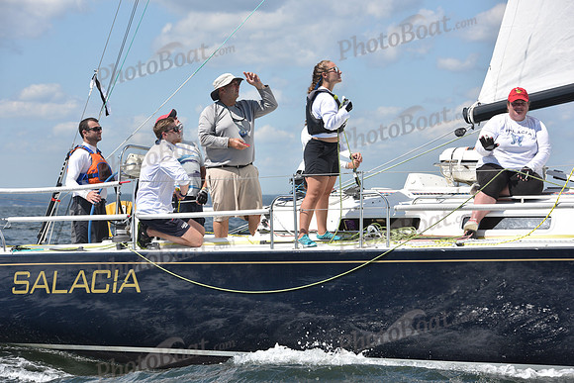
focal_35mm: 122
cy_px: 192
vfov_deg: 11.2
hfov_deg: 16.8
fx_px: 1946
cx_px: 287
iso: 320
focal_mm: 122
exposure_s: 1/1250
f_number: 9
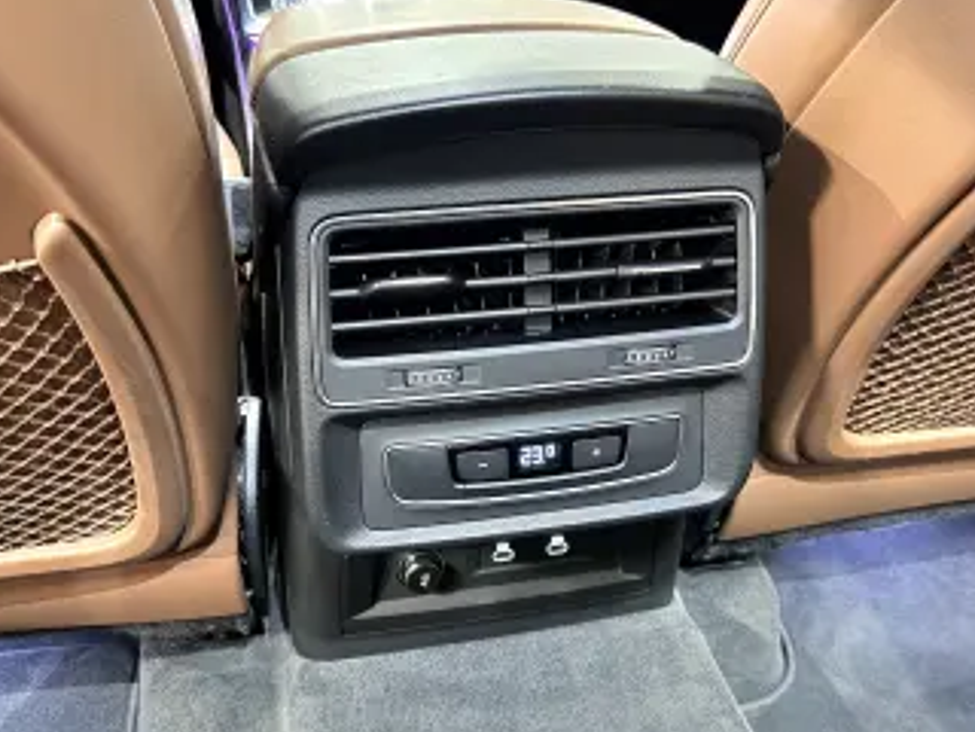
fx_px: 760
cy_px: 400
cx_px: 527
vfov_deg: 51.3
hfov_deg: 65.2
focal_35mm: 27
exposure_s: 1/11
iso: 1000
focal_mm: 6.76
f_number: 1.78
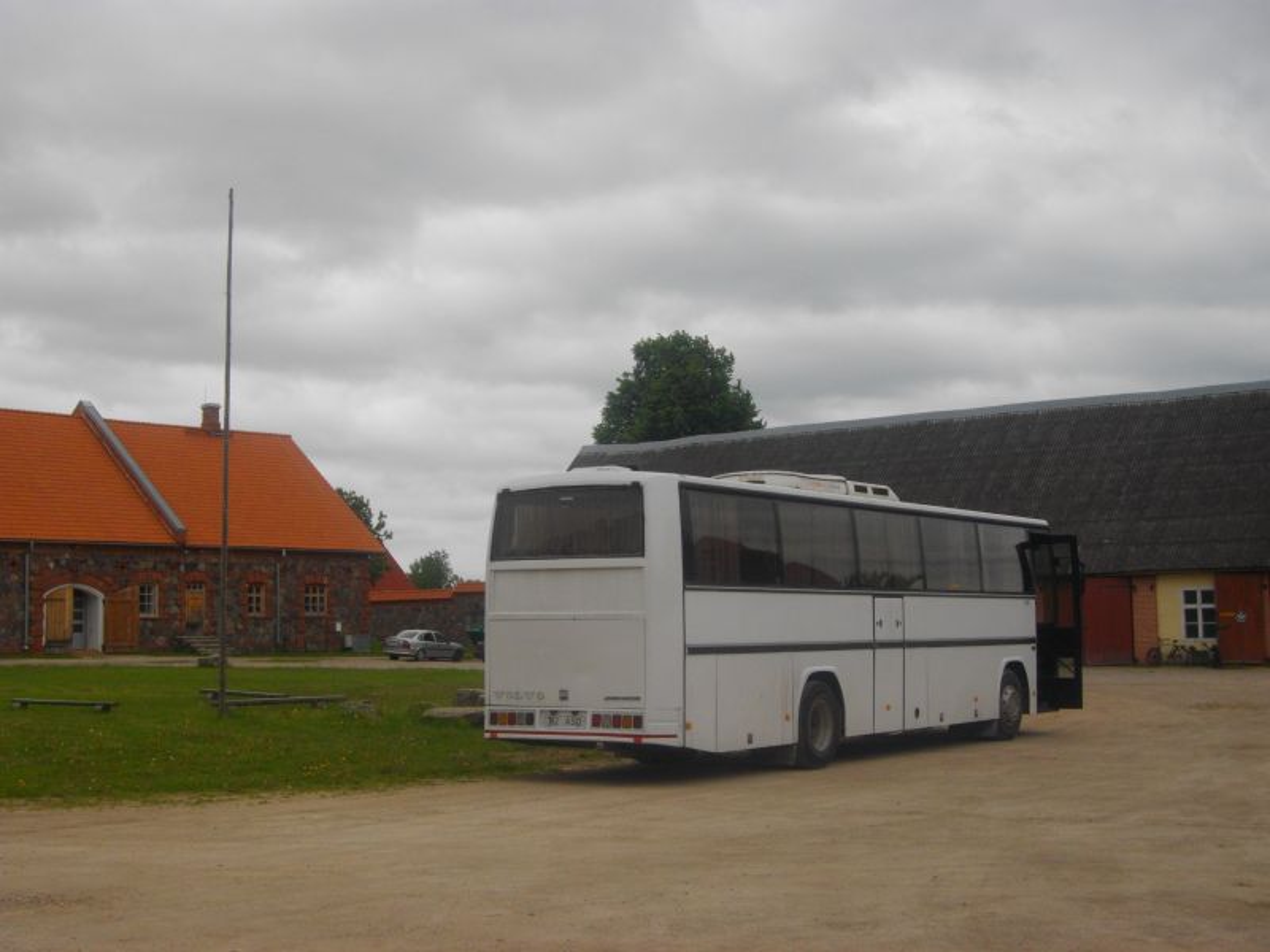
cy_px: 476
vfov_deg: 29.7
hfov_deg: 38.9
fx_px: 1798
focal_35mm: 49
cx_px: 635
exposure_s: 1/125
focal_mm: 8.8
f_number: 11.1
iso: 100
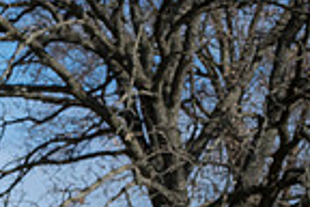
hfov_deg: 9.6
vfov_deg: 6.7
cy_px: 359
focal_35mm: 202
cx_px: -260
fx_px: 1739
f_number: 11
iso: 400
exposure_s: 1/400
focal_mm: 50
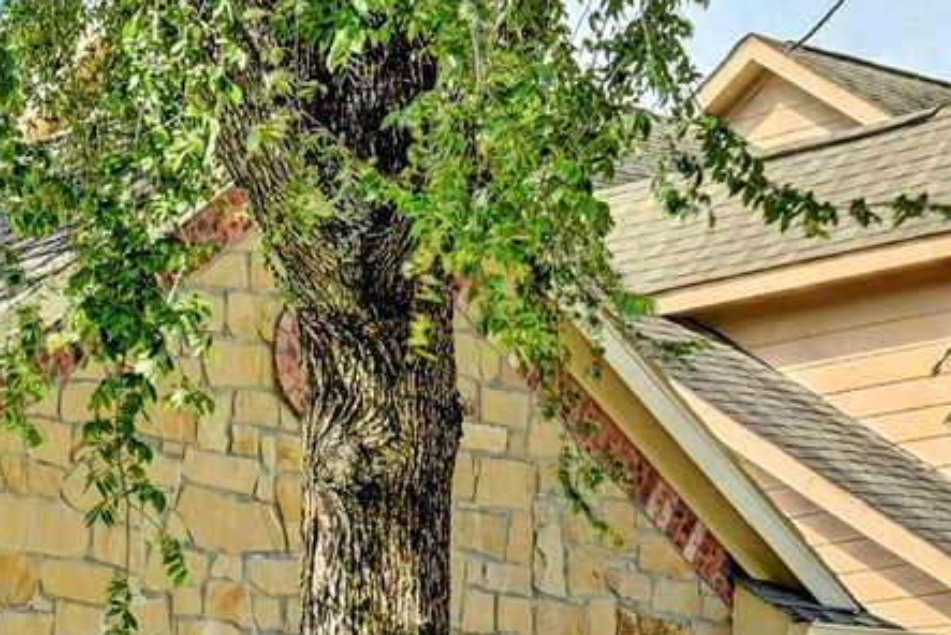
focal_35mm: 147
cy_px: 1118
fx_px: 3886
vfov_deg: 9.0
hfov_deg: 13.0
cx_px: -612
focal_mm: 30
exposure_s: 1/320
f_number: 8
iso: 400
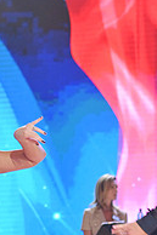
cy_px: 327
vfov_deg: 6.7
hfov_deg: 4.5
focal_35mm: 305
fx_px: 1999
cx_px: 124
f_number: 4
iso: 2000
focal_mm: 102
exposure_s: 1/250
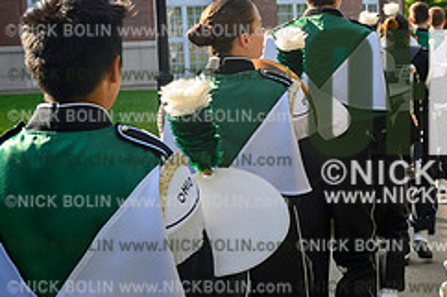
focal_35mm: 84
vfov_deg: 16.2
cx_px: 438
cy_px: 116
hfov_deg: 23.3
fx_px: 1042
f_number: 5
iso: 200
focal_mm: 35
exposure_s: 1/400
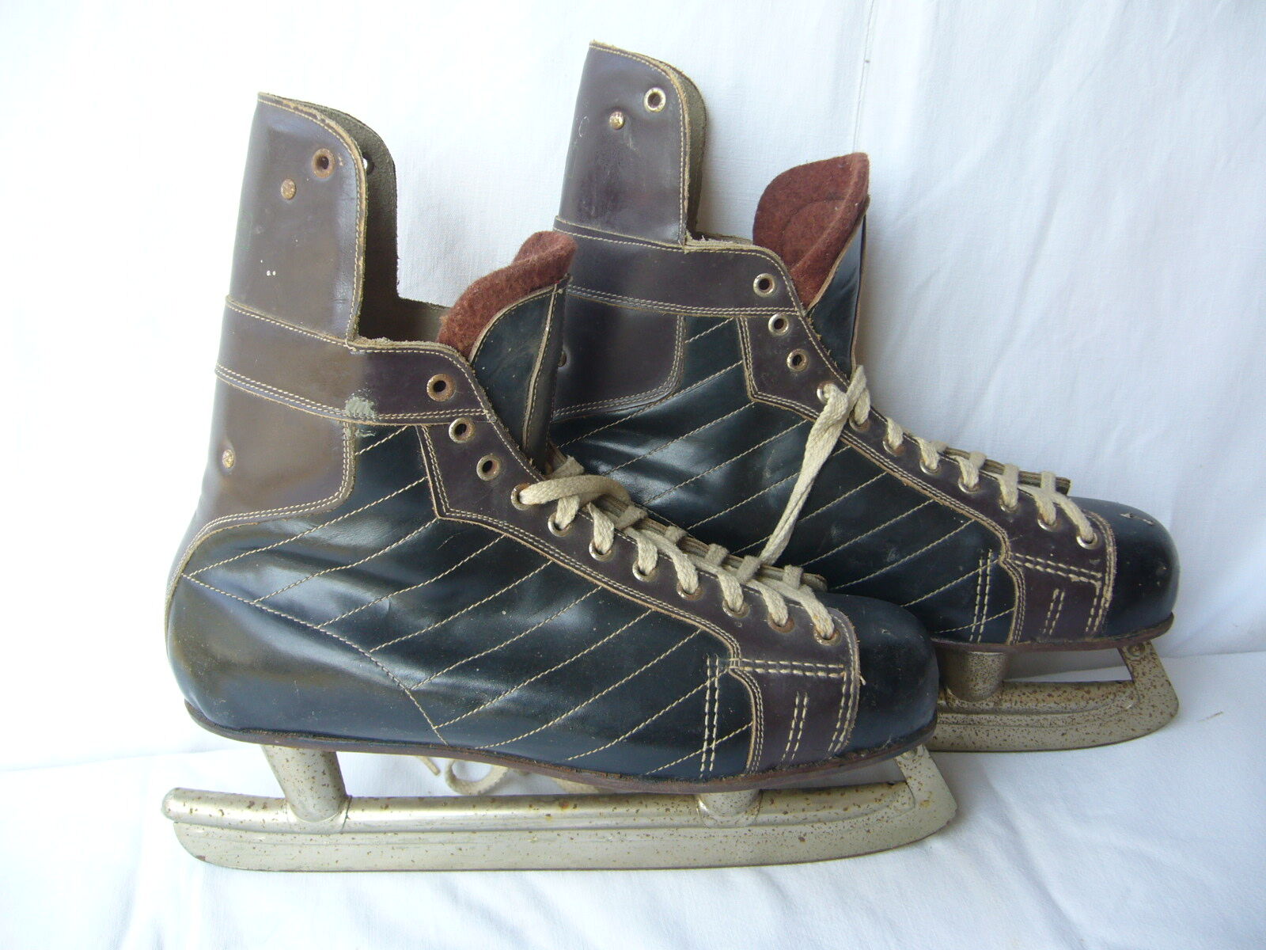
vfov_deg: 40.7
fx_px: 1280
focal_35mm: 35
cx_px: 633
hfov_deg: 52.6
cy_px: 475
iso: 80
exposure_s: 1/60
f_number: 2.8
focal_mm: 5.8
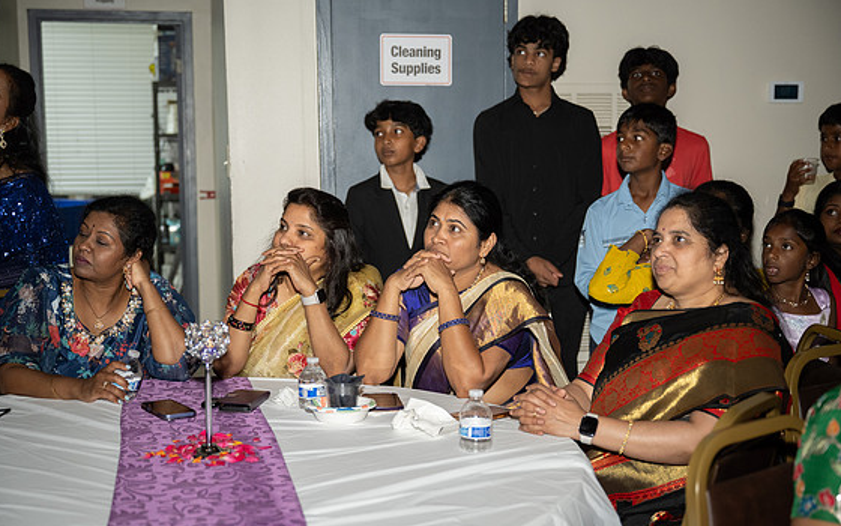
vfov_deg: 26.3
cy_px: 288
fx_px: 1123
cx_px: 428
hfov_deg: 41.1
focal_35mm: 49
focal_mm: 46
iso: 1250
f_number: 2.8
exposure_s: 1/160
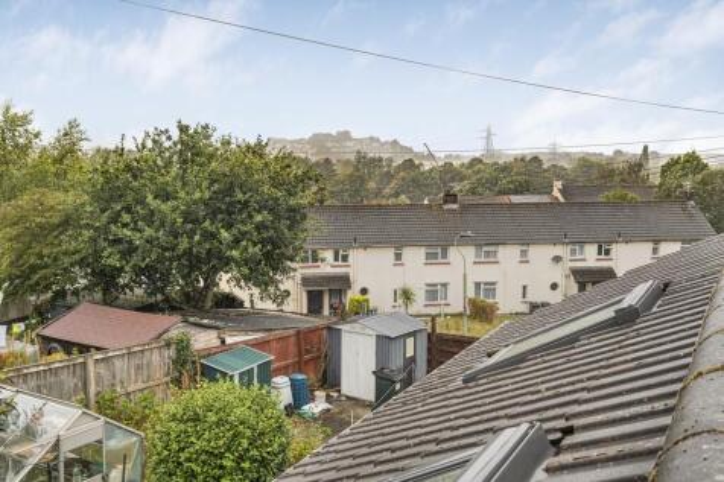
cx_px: 362
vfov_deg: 37.8
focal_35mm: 35
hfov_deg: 54.5
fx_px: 704
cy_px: 241
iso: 500
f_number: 8
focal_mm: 35
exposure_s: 1/250
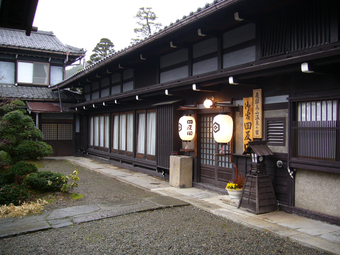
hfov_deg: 52.6
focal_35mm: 35
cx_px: 170
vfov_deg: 40.7
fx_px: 344
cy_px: 128
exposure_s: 1/20
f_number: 2.8
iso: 100
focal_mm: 5.8
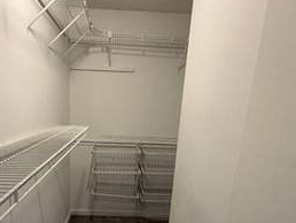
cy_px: 163
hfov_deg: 66.7
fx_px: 223
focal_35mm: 26
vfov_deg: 51.2
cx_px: 122
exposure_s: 1/60
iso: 250
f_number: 2.2
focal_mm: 2.22
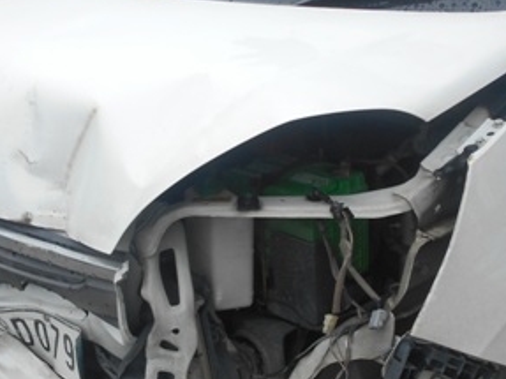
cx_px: 208
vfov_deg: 25.2
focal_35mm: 58
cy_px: 233
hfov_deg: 33.2
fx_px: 847
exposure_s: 1/640
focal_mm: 4.6
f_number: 3.2
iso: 80
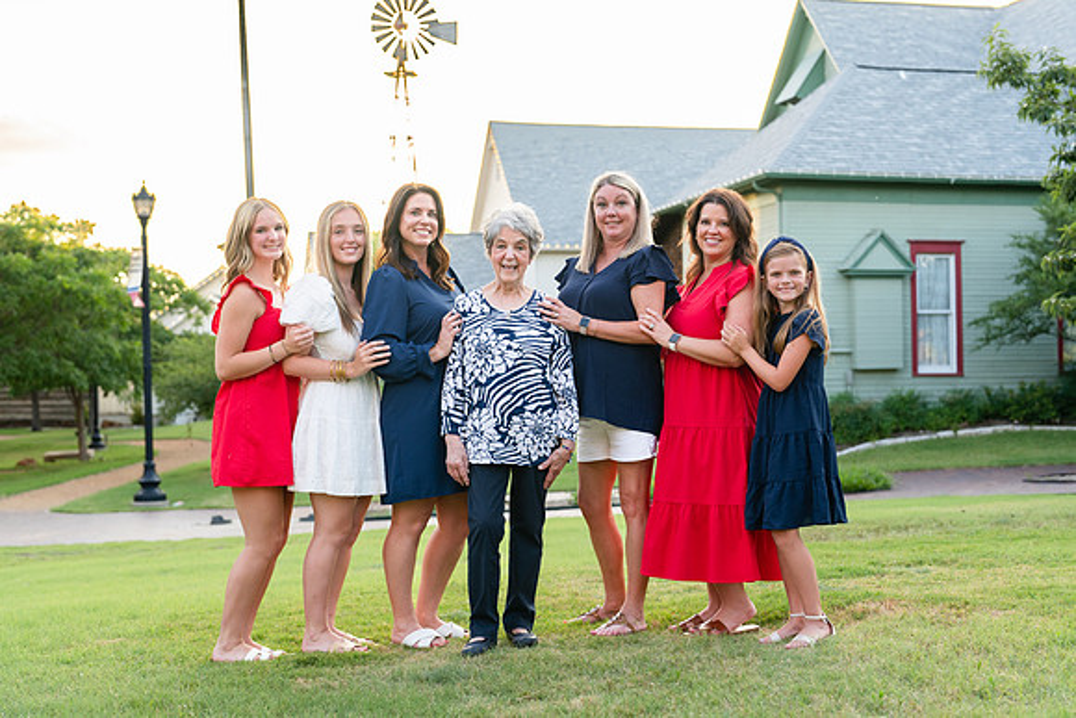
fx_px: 1565
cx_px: 538
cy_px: 359
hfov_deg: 37.9
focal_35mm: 52
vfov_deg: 25.8
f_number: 2.8
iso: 200
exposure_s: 1/320
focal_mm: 50
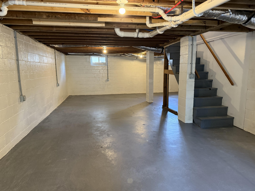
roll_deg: -0.8
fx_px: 177
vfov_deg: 56.8
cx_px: 128
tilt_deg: -7.2
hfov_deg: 71.6
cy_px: 96
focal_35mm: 24
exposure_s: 1/60
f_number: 1.78
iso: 500
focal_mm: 6.76
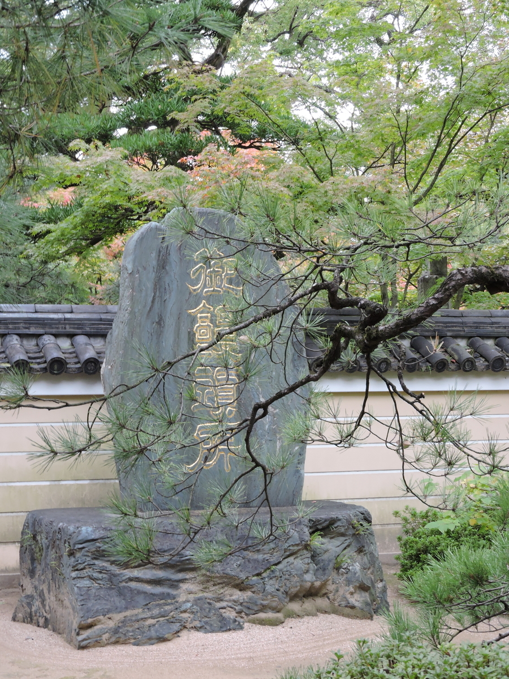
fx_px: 1372
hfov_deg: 21.0
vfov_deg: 27.8
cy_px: 340
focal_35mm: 70
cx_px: 254
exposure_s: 1/30
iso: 280
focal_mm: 12.5
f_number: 4.5
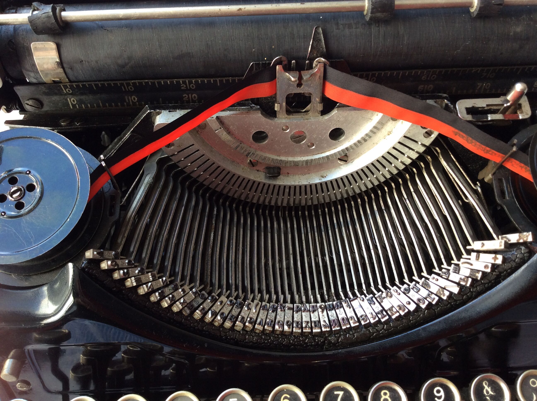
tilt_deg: -70.4
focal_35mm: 32
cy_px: 200
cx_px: 268
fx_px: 496
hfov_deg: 56.9
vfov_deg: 44.1
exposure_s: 1/33
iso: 40
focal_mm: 3.3
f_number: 2.4
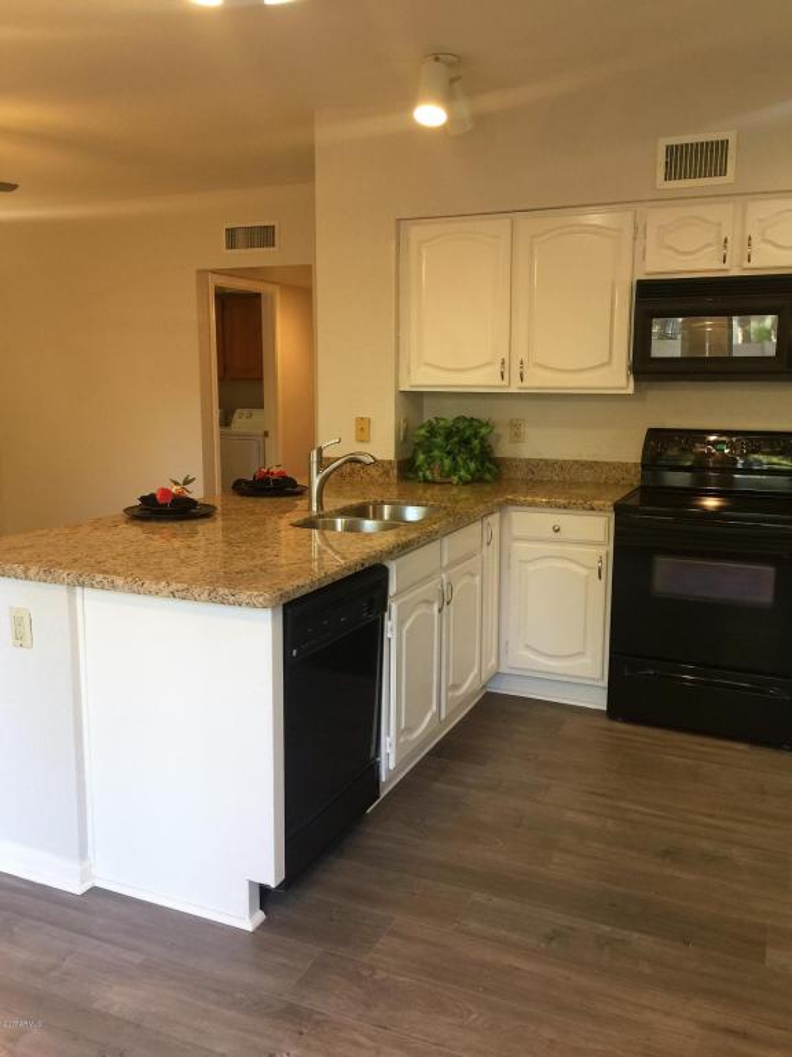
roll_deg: -0.6
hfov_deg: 48.2
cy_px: 528
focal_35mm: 29
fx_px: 885
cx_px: 396
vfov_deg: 61.7
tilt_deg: -9.0
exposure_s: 1/15
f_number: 2.2
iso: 32
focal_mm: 4.15
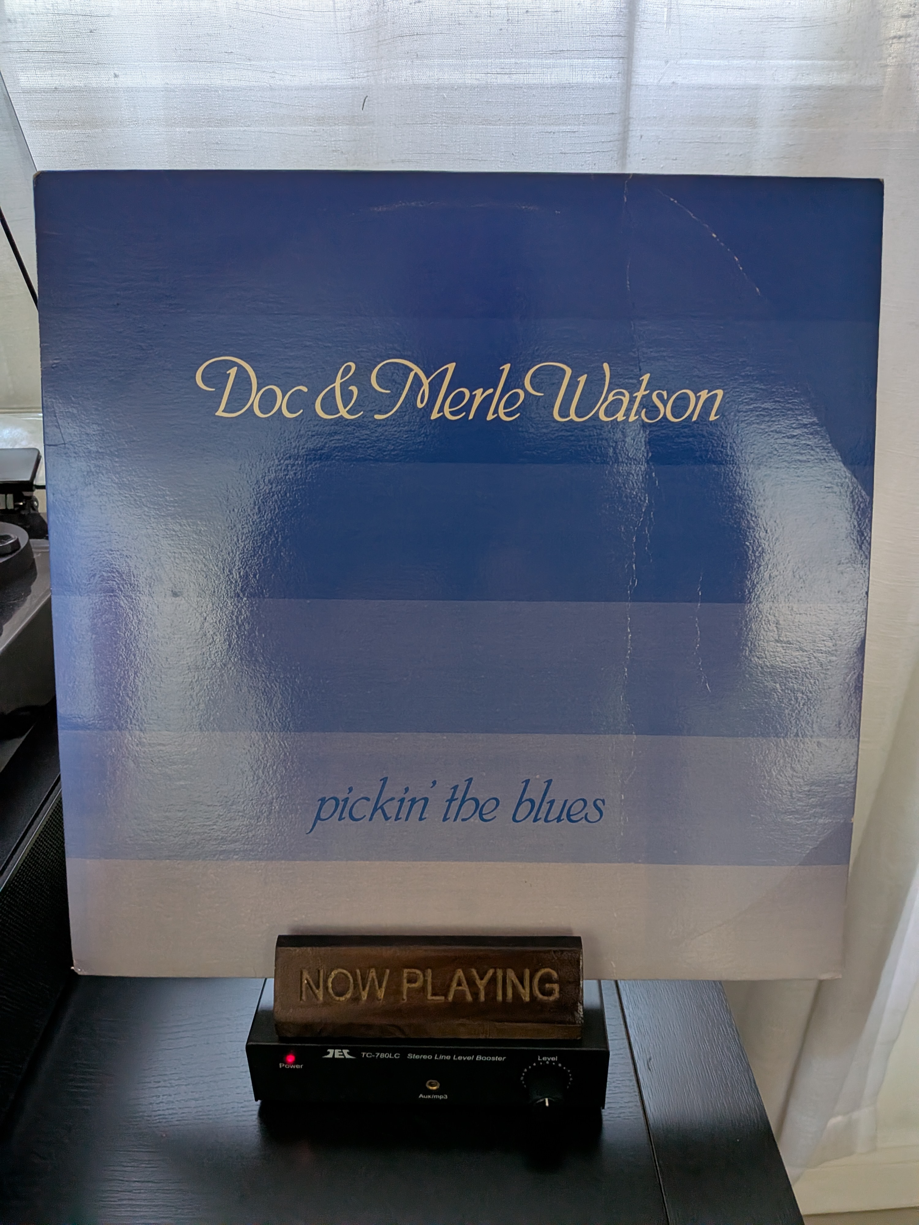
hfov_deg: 56.8
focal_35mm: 24
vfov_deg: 71.6
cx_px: 460
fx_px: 850
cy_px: 612
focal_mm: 4.53
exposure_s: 1/17.1
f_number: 1.7
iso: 98
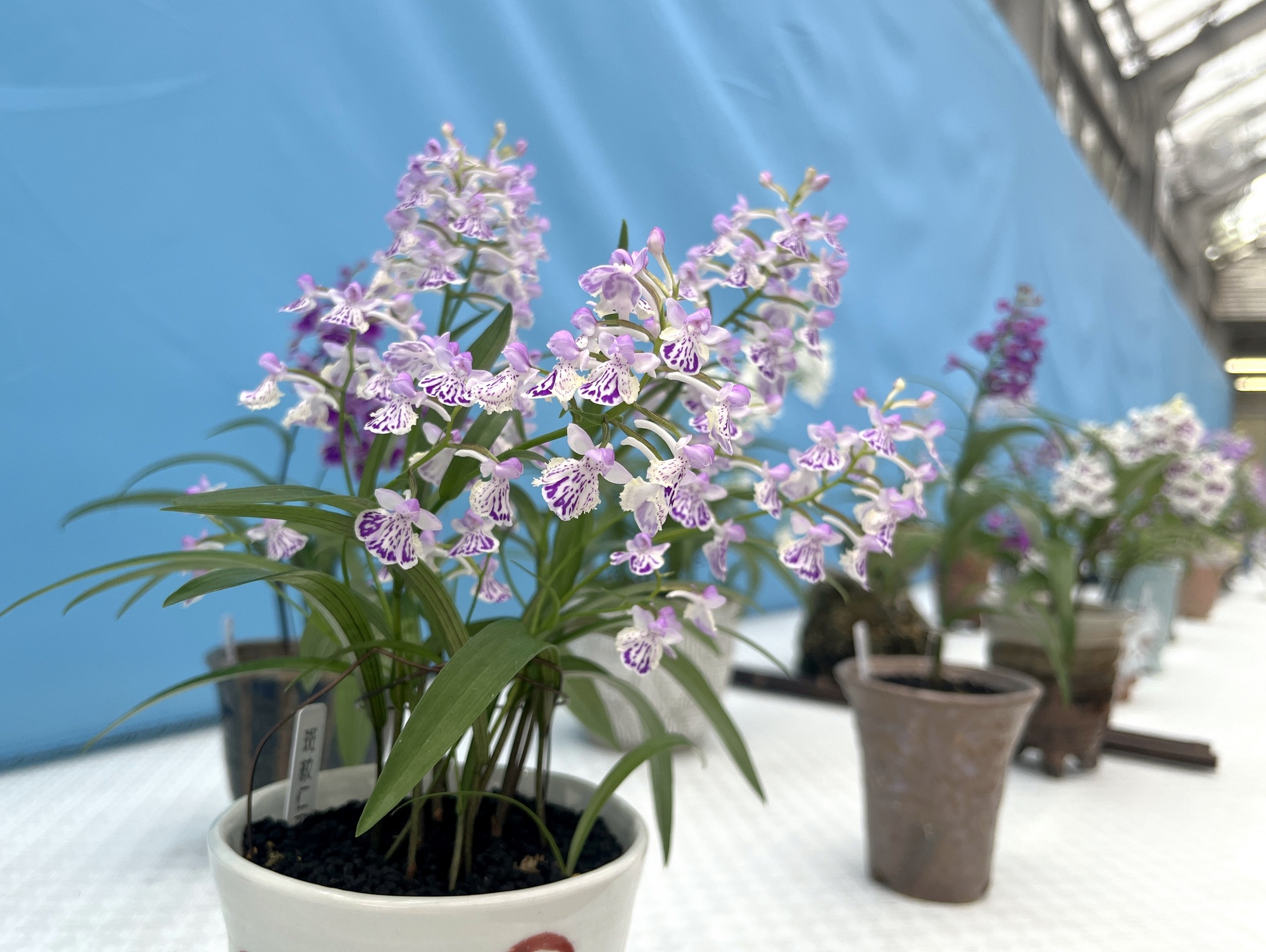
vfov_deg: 53.1
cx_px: 633
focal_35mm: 26
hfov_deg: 67.3
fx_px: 952
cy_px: 476
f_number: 1.6
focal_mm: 5.1
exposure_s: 1/267
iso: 40
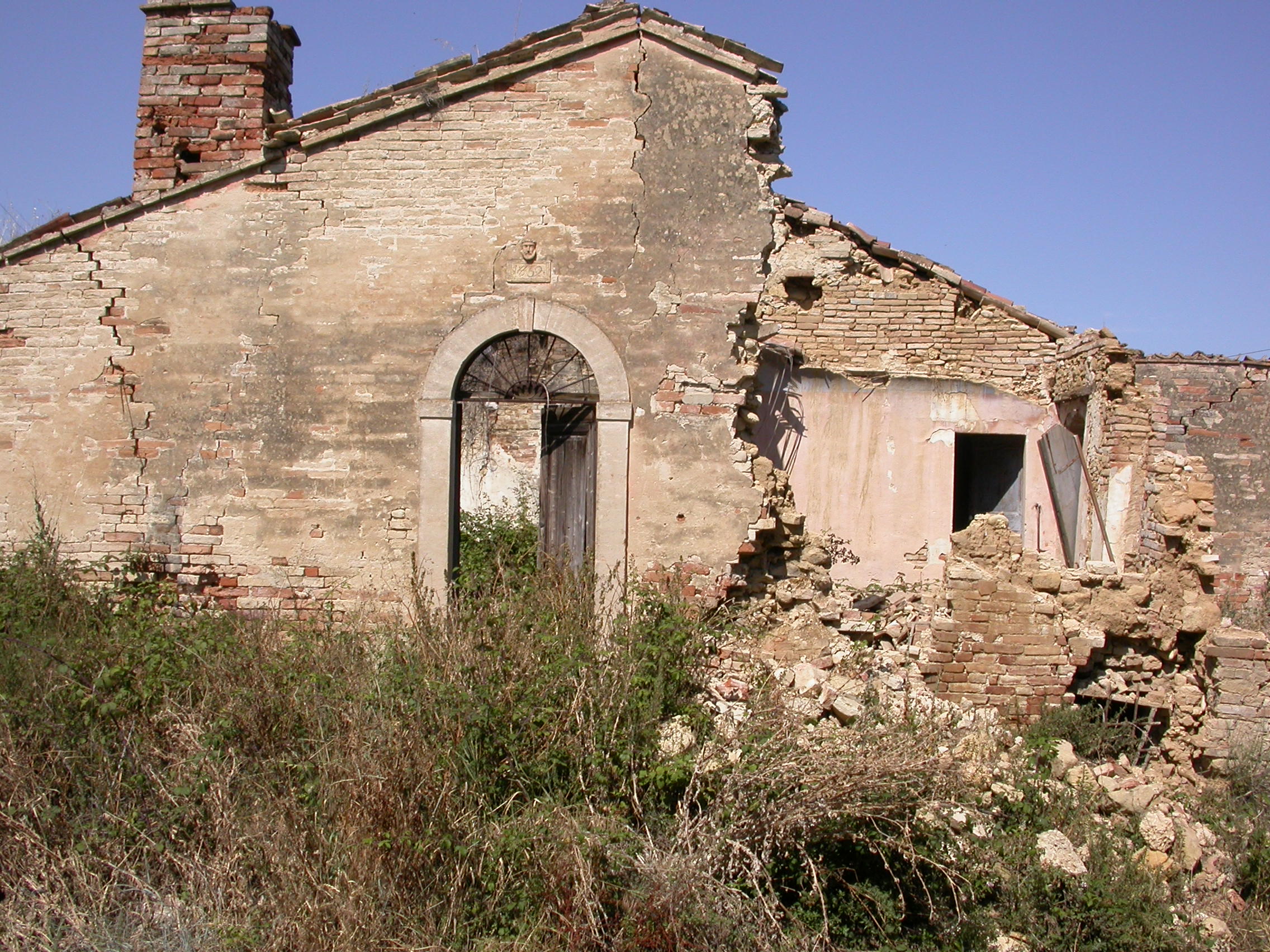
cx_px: 635
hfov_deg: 49.0
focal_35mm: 38
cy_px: 476
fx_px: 1394
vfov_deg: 37.7
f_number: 7.5
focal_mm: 7.85
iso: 100
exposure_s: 1/402
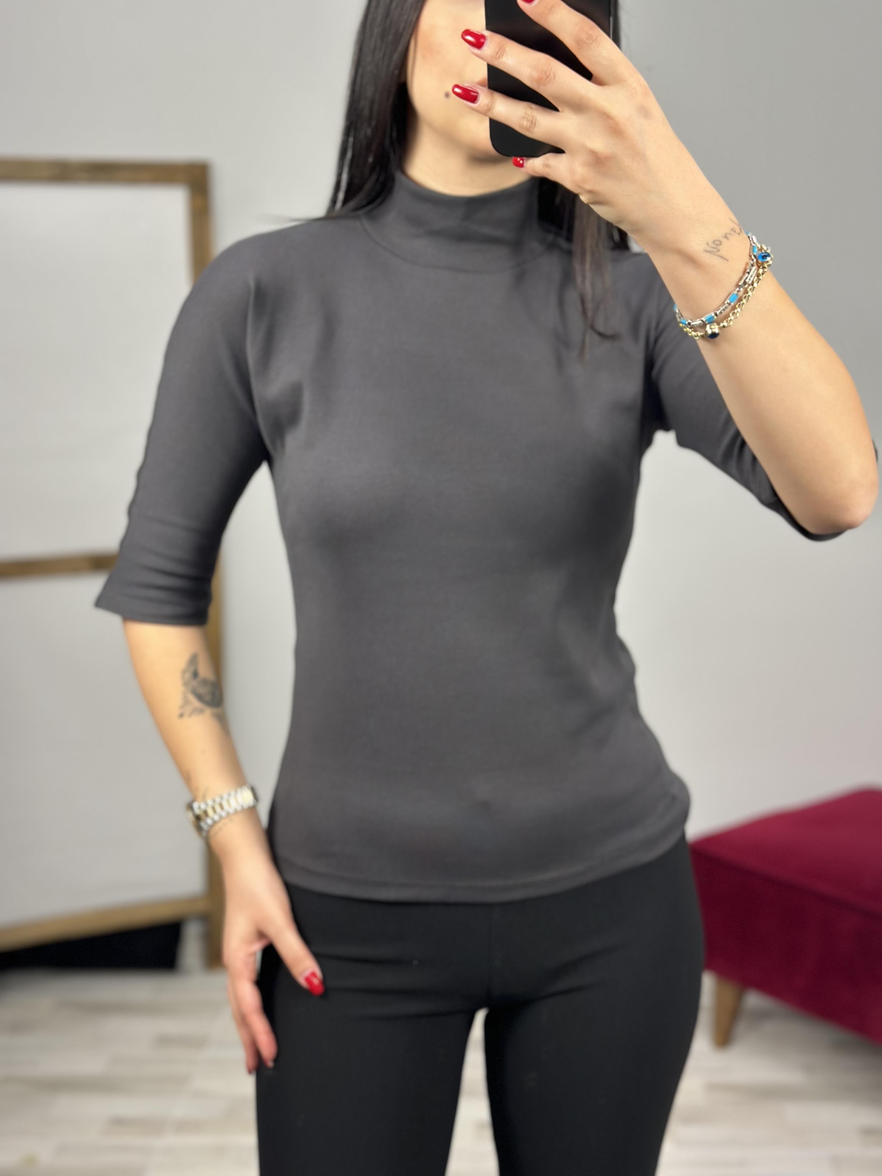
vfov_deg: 39.7
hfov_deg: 30.3
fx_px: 1631
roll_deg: +3.3
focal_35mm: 48
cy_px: 588
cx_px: 441
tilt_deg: -30.9
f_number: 1.78
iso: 100
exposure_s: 1/100
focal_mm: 6.86
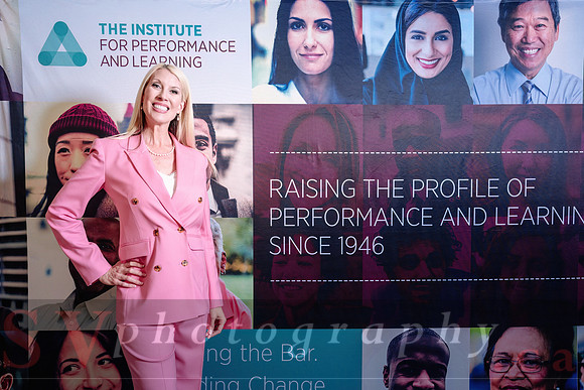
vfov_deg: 43.6
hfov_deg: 61.9
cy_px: 195
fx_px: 487
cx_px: 292
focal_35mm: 30
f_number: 3.5
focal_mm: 30
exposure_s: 1/100
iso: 1000
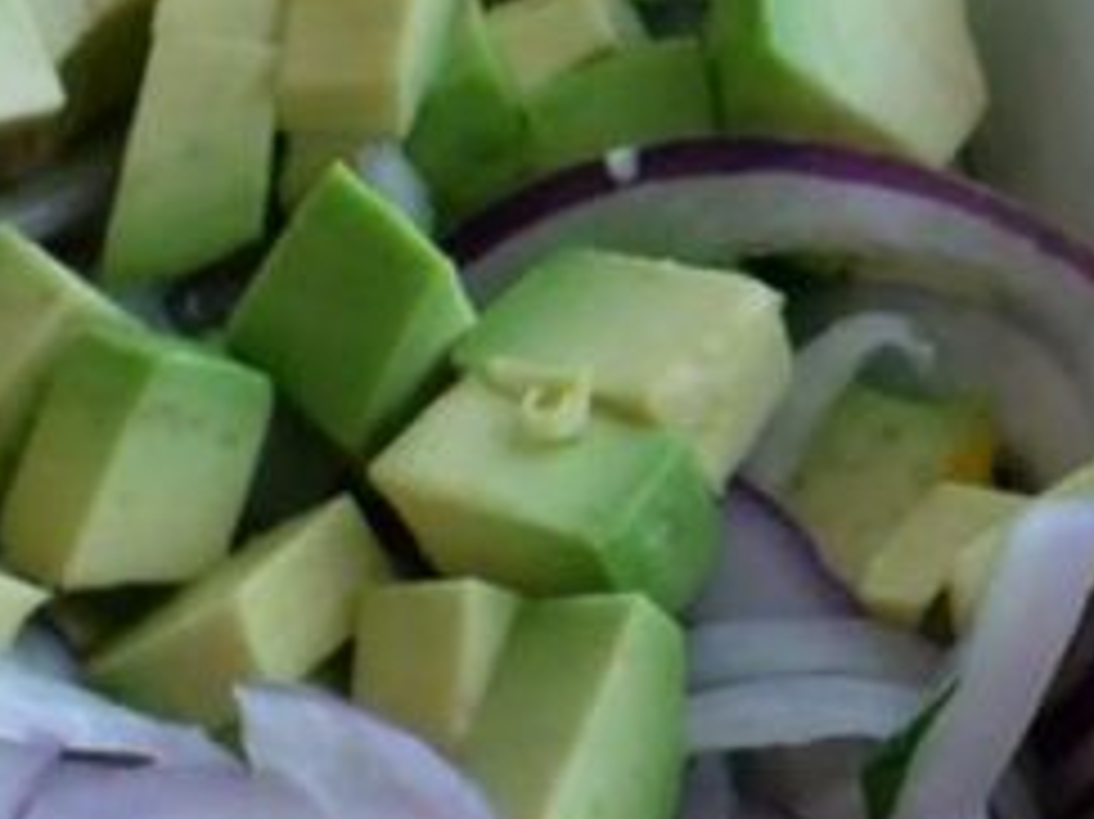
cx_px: -666
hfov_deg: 5.1
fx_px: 12256
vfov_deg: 3.8
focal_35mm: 388
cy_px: 1102
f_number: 13
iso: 3200
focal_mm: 46
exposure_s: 1/80
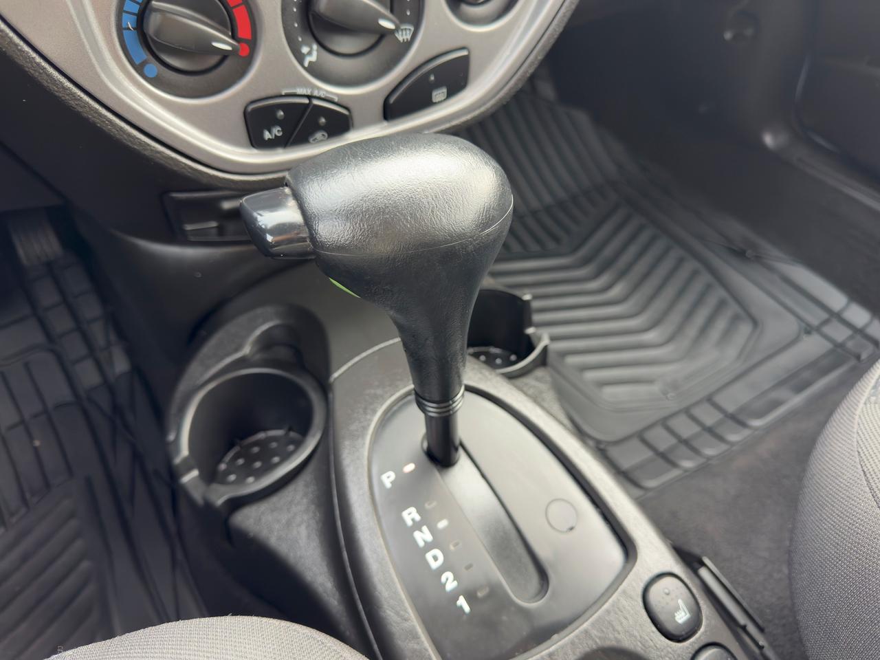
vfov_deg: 56.8
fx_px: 610
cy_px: 330
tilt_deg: -46.3
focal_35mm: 24
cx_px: 440
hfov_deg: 71.6
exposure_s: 1/60
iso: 200
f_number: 1.78
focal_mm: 6.76
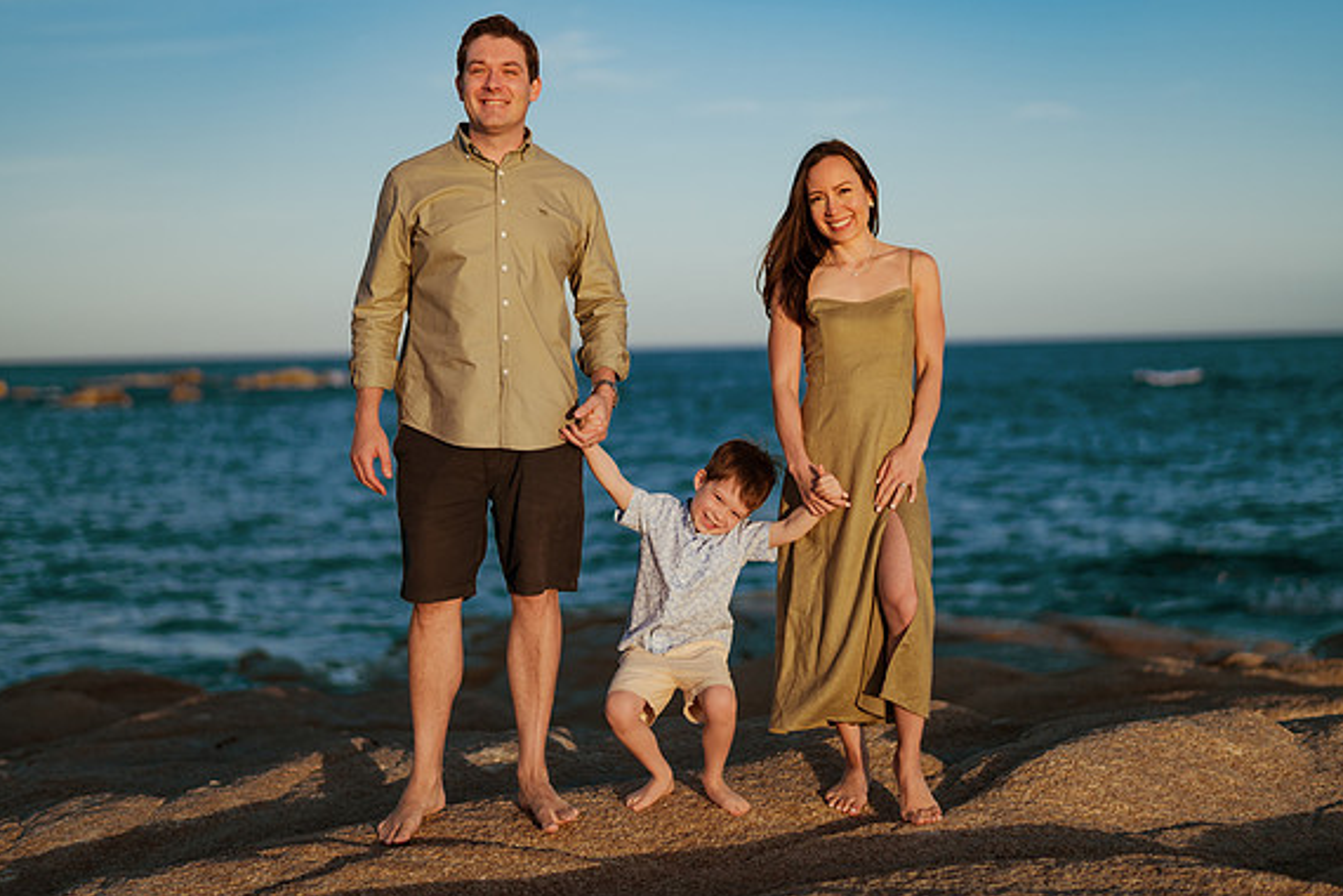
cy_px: 449
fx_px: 2201
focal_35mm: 59
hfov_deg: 33.9
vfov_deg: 23.0
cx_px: 676
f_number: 1.8
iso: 100
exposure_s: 1/5000
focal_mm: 58
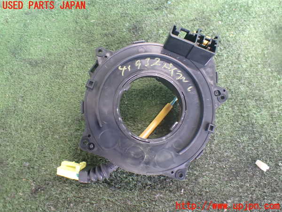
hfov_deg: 60.0
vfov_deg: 46.8
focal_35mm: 30
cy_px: 106
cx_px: 141
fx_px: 244
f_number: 2.3
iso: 800
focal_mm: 5.4
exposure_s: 1/40
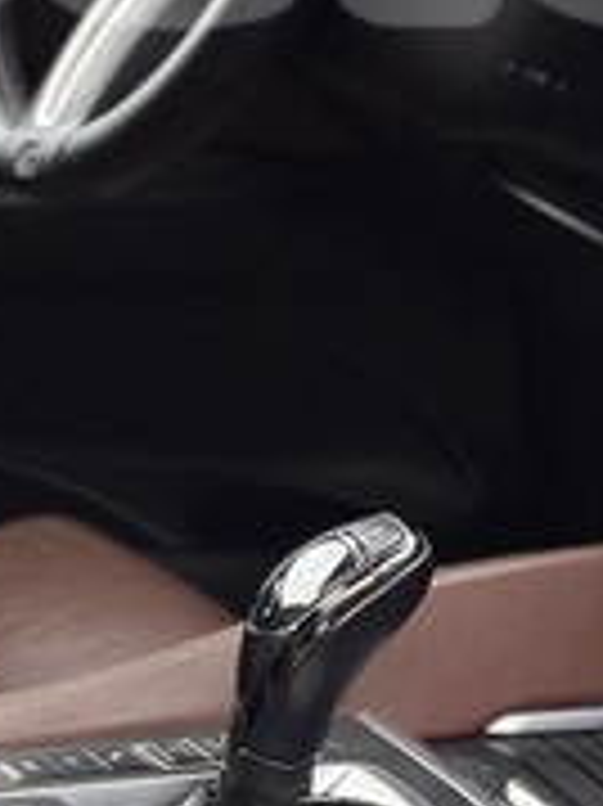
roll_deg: -1.0
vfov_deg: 12.1
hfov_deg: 9.1
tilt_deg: -12.0
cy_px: -72
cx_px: 729
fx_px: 3744
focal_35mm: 161
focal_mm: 6.86
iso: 80
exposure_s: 1/407
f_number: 1.78
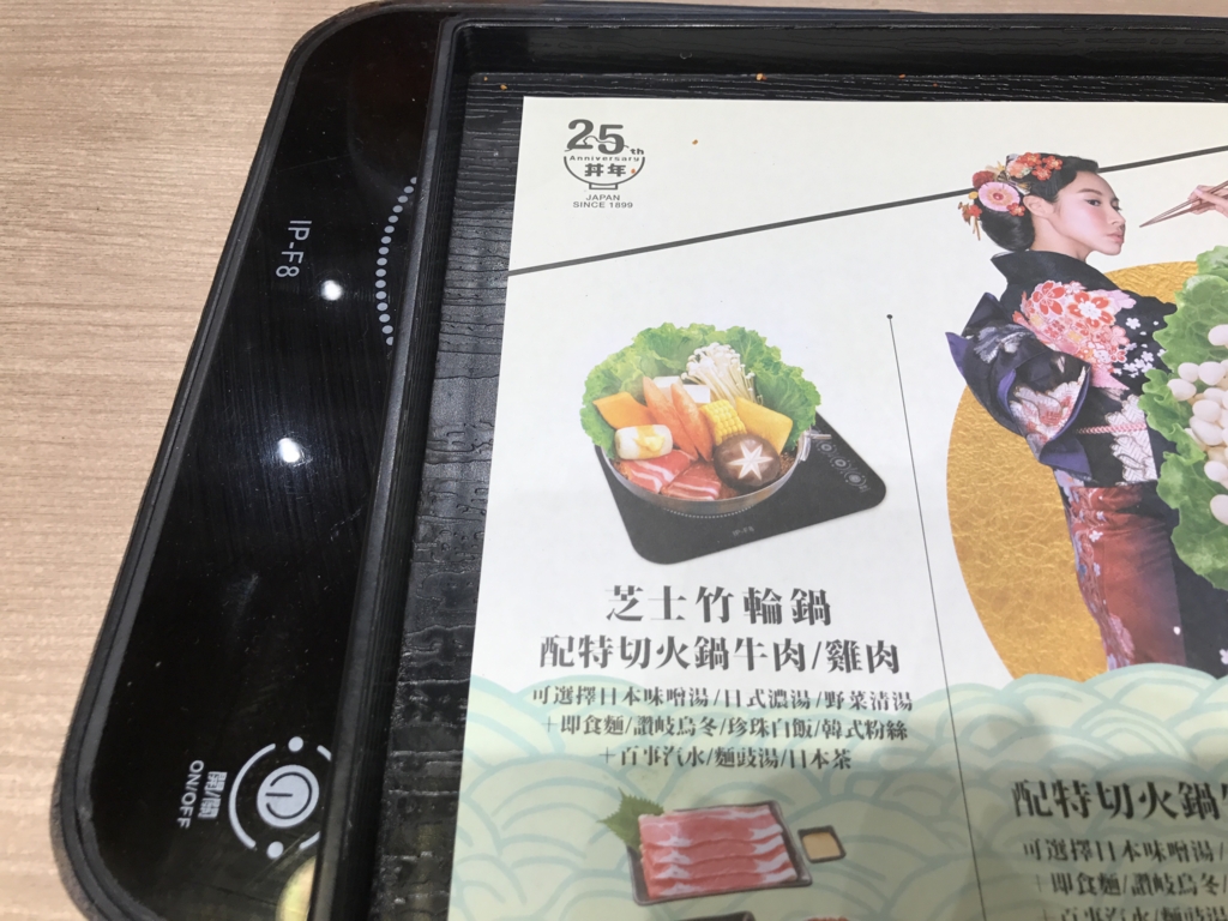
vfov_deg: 49.7
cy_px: 460
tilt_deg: -58.6
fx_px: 993
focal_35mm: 28
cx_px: 614
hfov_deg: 63.4
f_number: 1.8
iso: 25
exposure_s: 1/100
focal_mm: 3.99
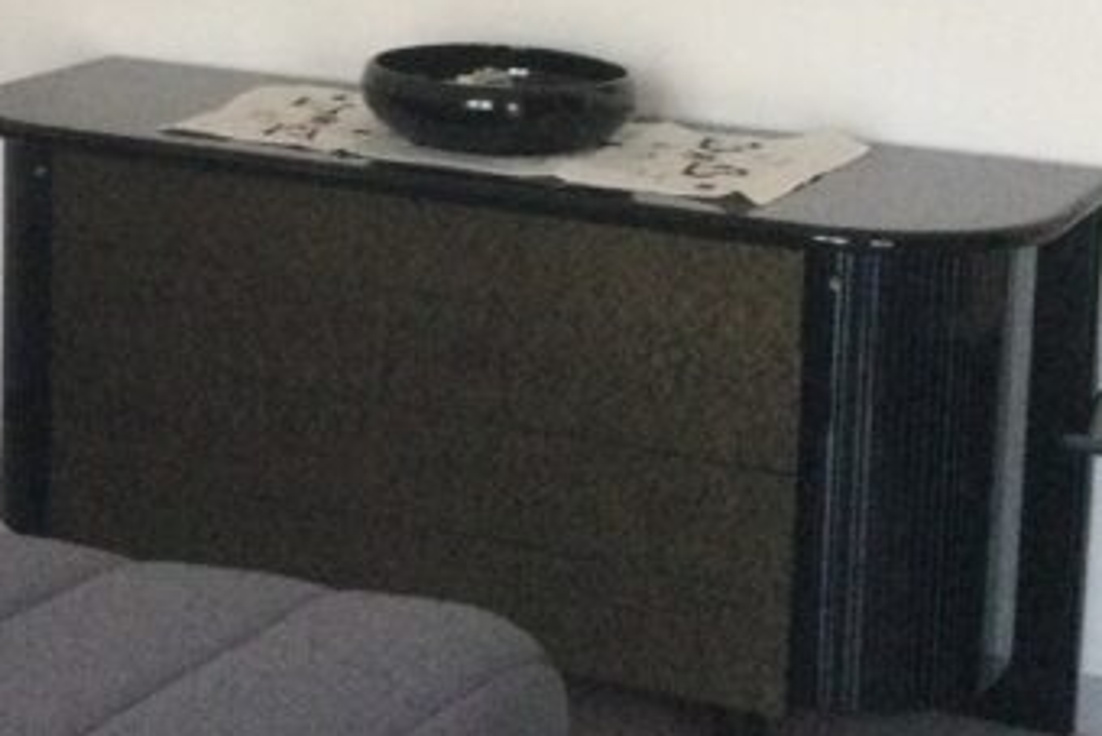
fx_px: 2970
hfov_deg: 20.8
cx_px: 207
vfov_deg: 14.0
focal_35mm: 97
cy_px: 68
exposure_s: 1/25
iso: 250
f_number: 2.4
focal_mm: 3.3
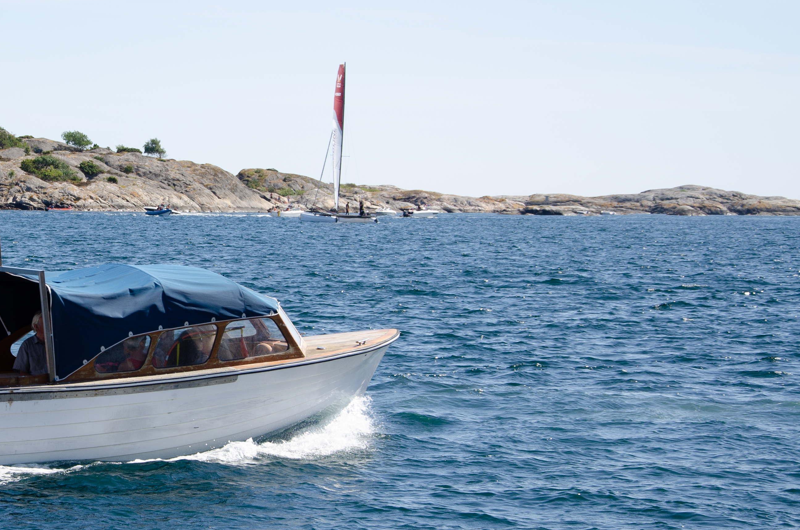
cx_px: 99
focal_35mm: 128
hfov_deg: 15.9
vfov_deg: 10.7
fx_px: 2837
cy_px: 271
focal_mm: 45
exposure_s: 1/320
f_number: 6.3
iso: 100
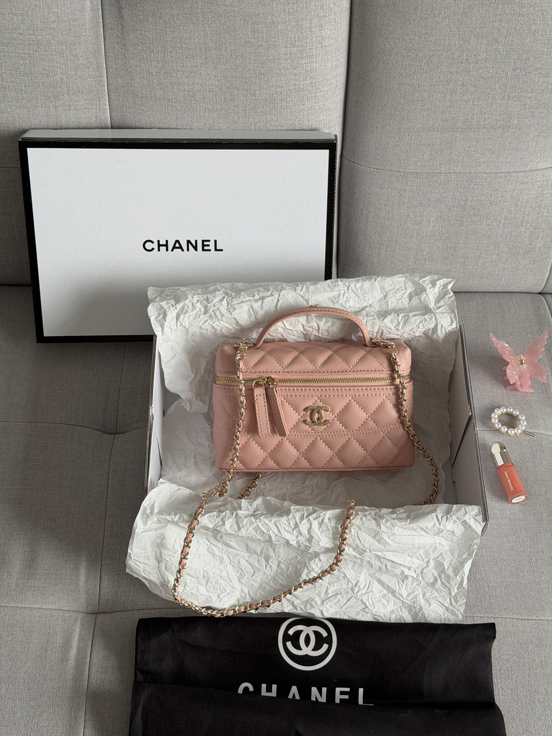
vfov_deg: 39.7
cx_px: 276
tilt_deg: -60.3
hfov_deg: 30.3
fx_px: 1021
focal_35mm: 48
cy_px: 368
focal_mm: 6.76
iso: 80
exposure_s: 1/121
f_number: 1.78
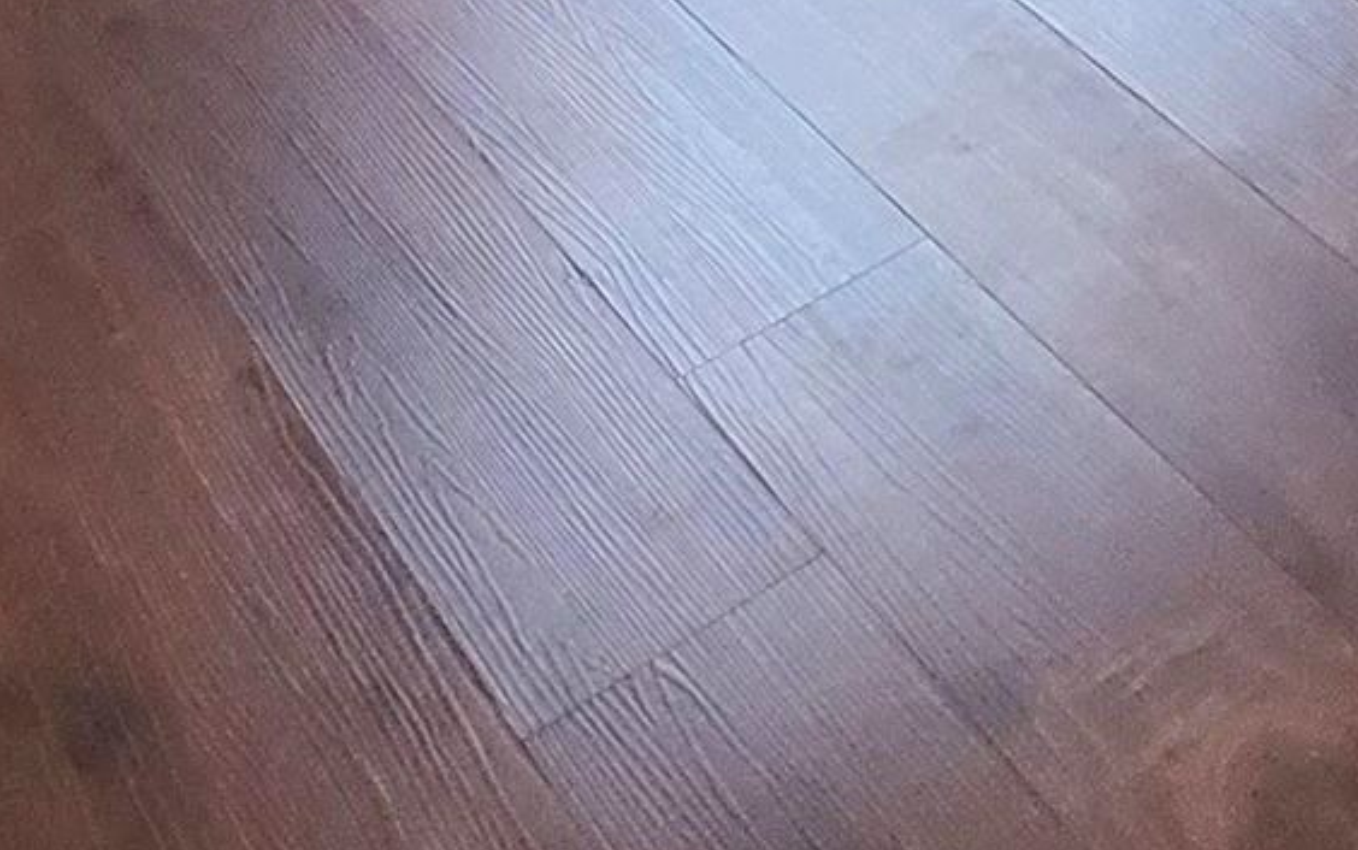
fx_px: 2777
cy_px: -1452
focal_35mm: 75
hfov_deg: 22.6
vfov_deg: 12.1
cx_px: 2018
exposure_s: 1/60
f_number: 2.2
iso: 200
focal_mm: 2.2
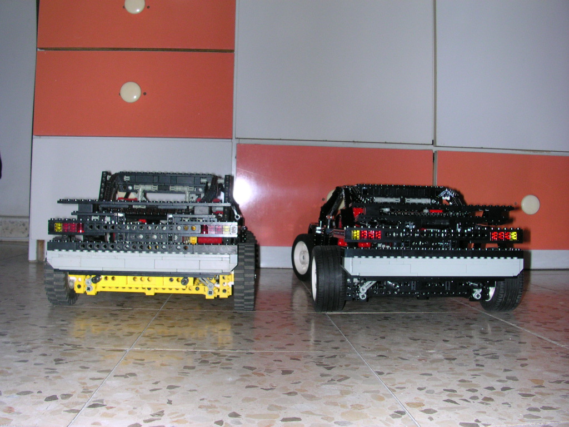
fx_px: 608
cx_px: 284
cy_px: 214
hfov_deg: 50.1
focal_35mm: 37
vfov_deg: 38.7
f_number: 4.5
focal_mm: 5.6
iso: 100
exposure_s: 1/60
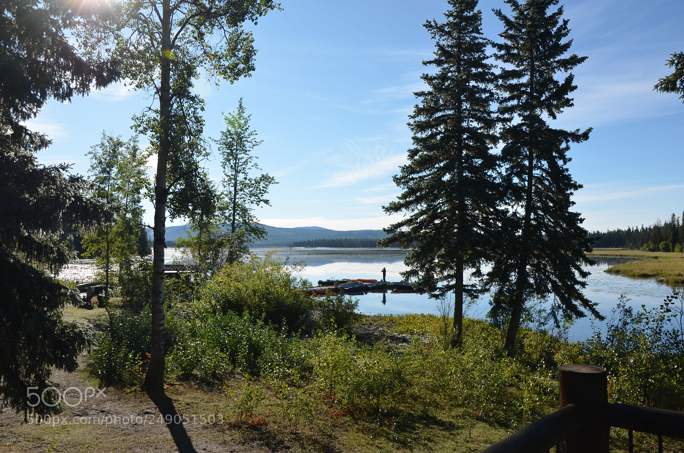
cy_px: 226
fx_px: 626
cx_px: 342
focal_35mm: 33
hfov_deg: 57.3
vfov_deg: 39.8
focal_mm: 22
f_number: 8
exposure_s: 1/1250
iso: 400
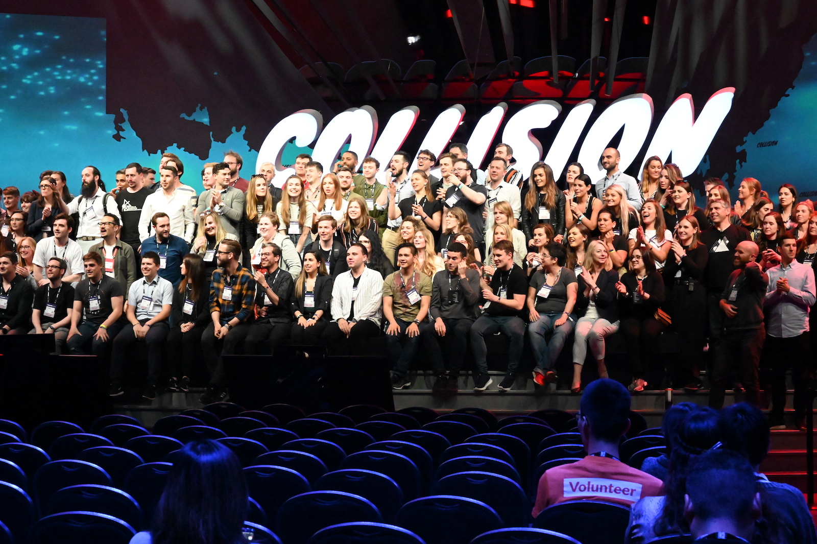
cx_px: 408
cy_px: 272
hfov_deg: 23.9
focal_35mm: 85
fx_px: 1928
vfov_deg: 16.1
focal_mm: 85
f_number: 16
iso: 28800
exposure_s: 1/100
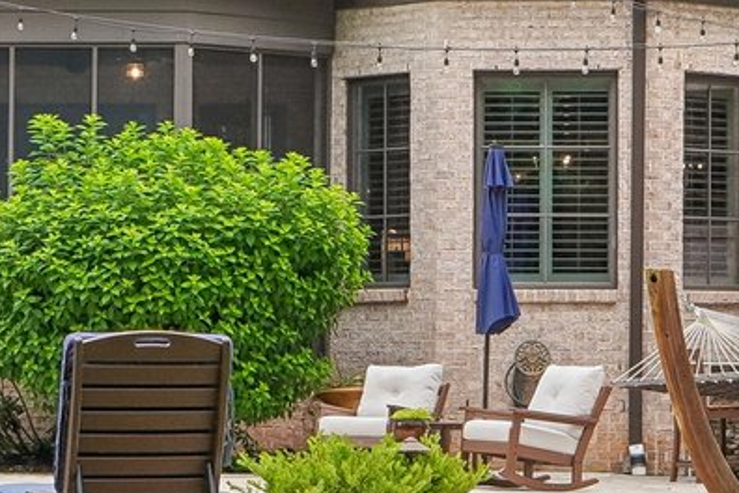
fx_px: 3182
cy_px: 92
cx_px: 427
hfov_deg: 13.2
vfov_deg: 8.8
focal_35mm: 155
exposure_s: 1/30
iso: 160
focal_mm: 20
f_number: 8
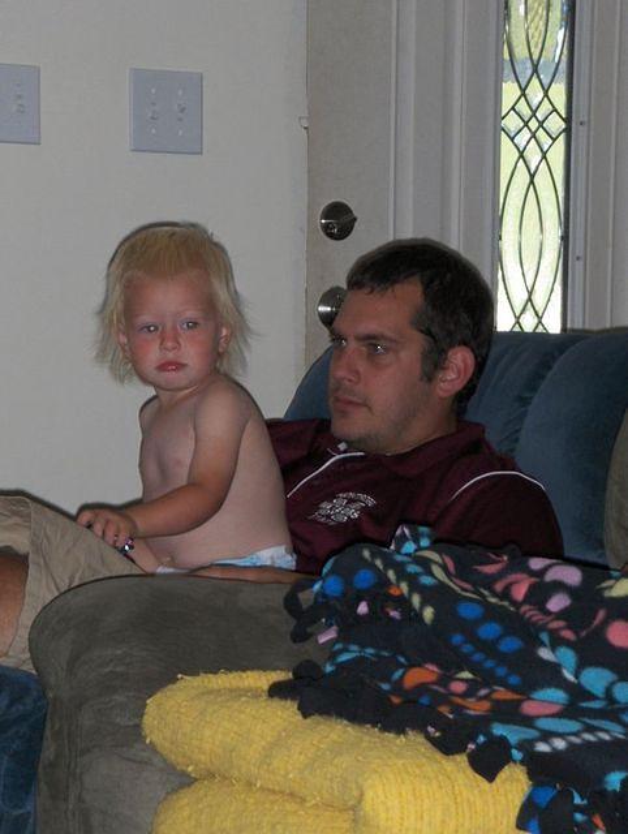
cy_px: 417
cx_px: 314
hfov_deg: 12.2
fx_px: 2943
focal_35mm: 122
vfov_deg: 16.1
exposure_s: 1/150
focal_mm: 19.6
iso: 100
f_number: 4.2
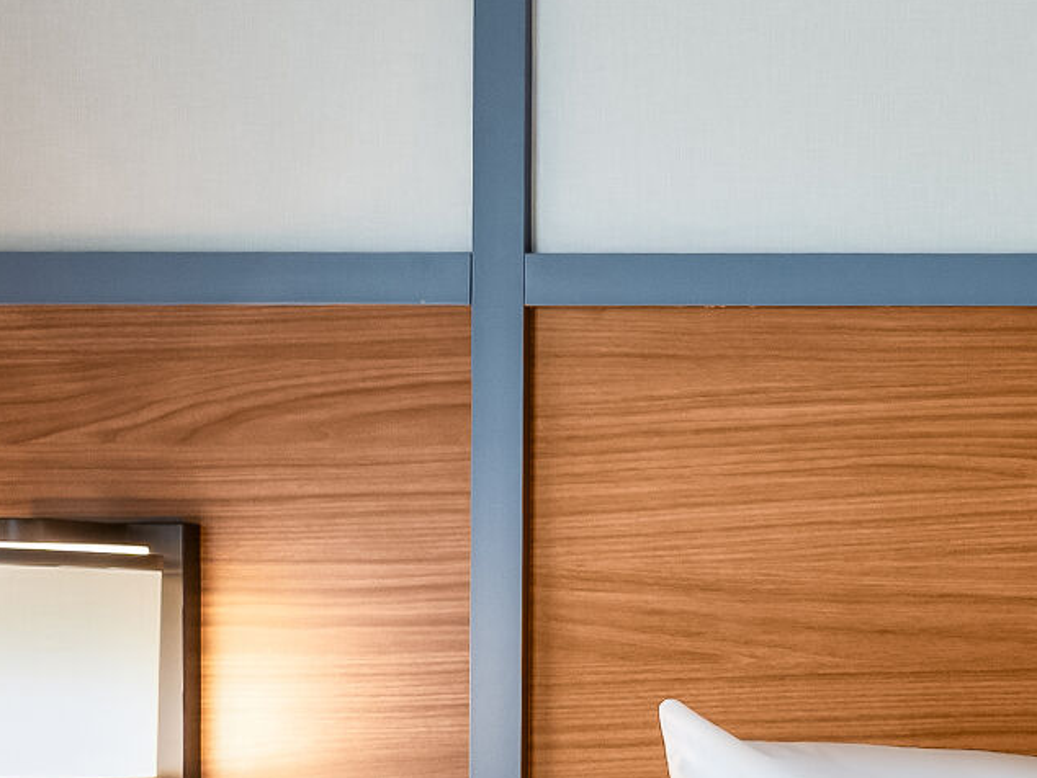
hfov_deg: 16.4
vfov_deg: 14.3
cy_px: 719
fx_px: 3065
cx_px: 1806
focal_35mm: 102
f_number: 8
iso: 500
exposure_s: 1/6
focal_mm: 22.5
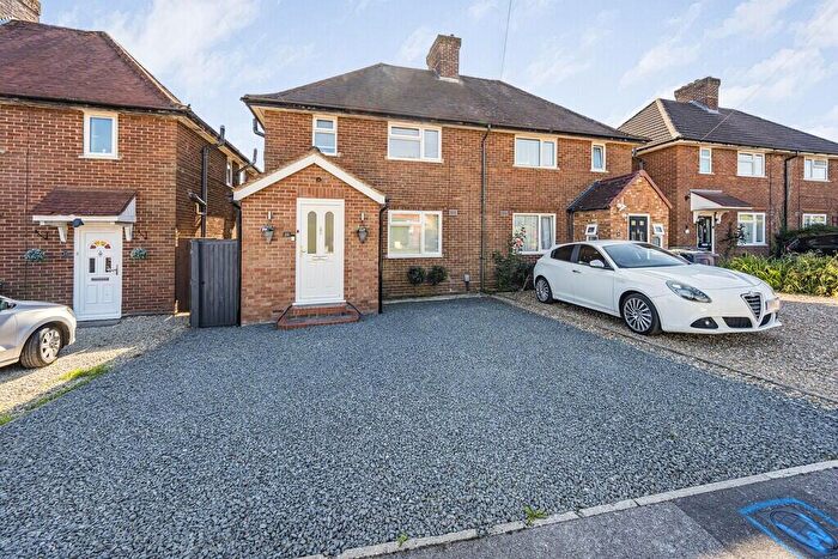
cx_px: 419
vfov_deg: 90.0
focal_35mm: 12
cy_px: 280
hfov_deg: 112.6
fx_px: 279
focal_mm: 12
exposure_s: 1/200
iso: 320
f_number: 9
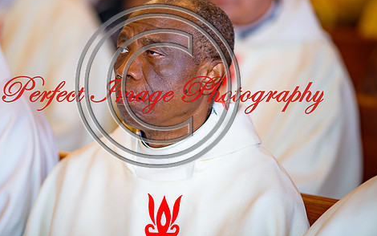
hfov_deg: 15.8
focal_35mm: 132
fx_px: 1357
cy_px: 92
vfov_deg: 9.9
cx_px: 157
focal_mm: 105
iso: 180
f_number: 1.4
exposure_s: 1/125
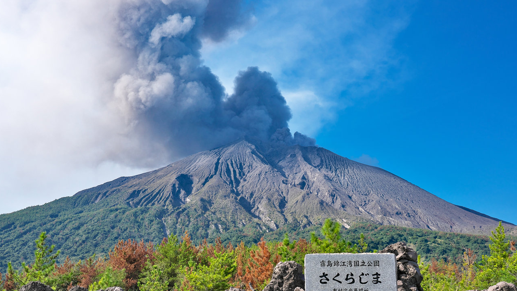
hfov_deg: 48.3
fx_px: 576
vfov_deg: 28.3
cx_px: 247
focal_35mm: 42
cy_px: 131
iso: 100
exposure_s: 1/250
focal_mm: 32
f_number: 11
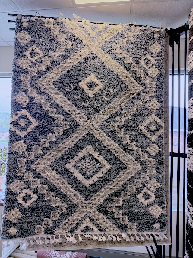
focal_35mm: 24
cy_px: 129
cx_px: 96
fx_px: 178
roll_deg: -2.1
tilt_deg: +4.2
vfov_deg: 71.6
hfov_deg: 56.8
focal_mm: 6.76
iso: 200
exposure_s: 1/156
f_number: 1.78
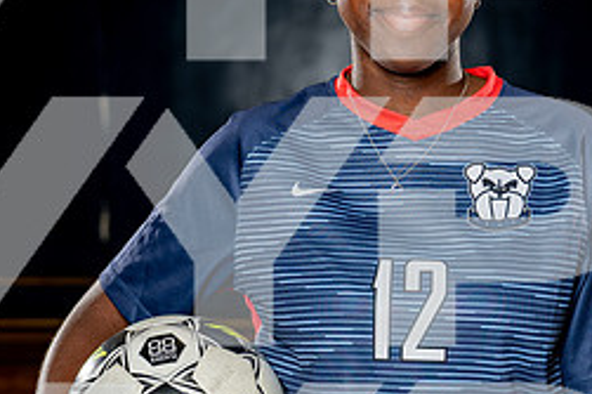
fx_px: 1939
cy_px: 223
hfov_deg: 17.4
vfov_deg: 11.6
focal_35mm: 118
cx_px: 333
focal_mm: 50
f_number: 4
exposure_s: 1/250
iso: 100
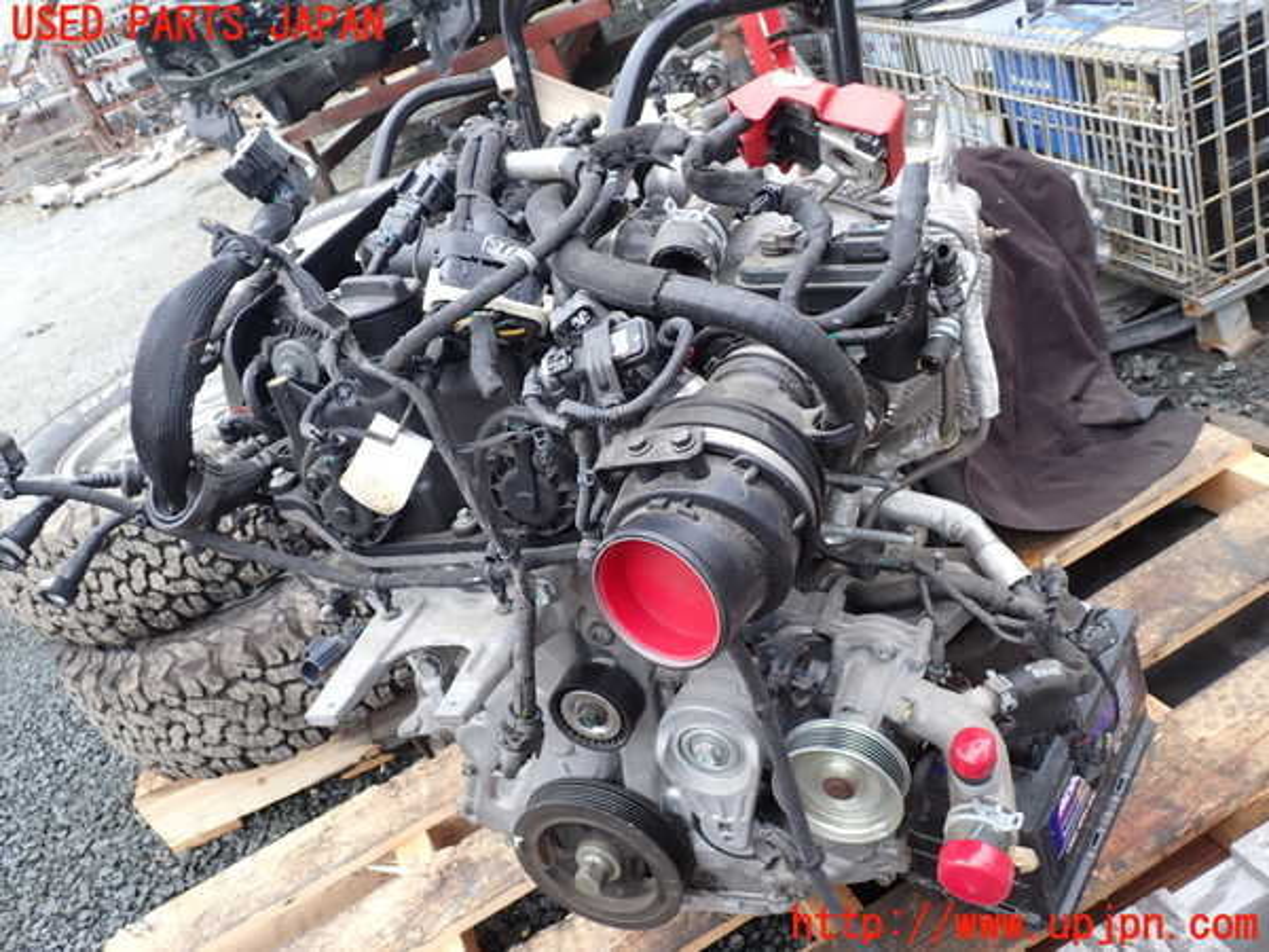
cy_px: 476
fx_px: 1100
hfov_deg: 60.0
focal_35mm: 30
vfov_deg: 46.8
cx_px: 634
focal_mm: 5.4
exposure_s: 1/80
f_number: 3.2
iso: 100
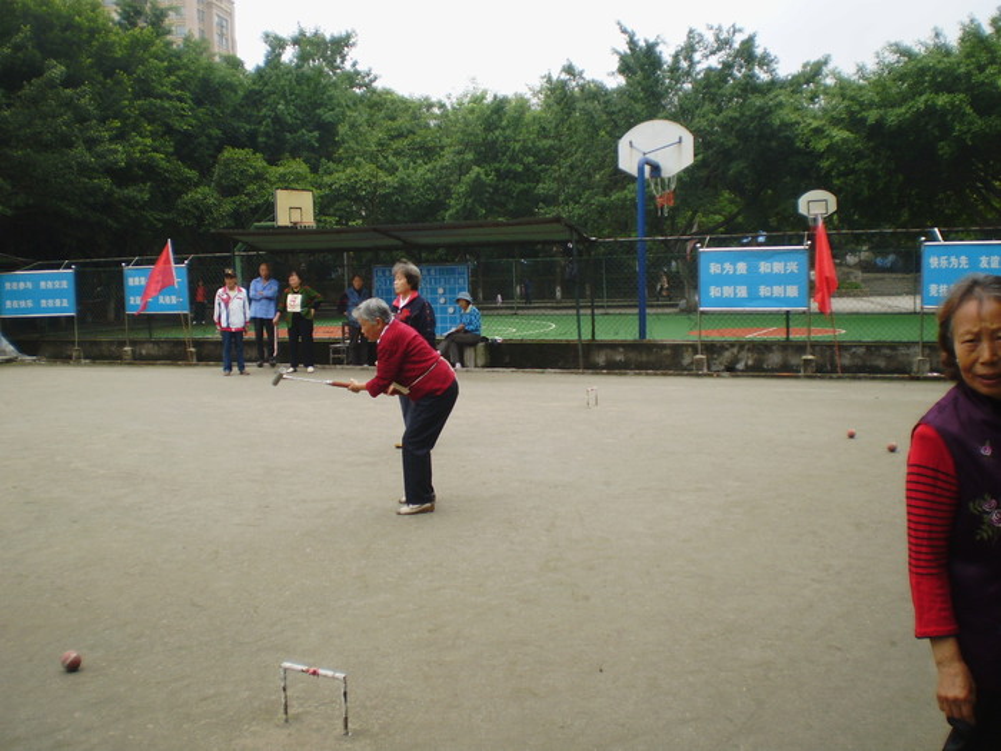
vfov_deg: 39.7
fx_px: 1041
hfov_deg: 51.4
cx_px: 500
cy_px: 376
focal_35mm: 36
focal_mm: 6.3
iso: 64
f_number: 3.1
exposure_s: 1/400
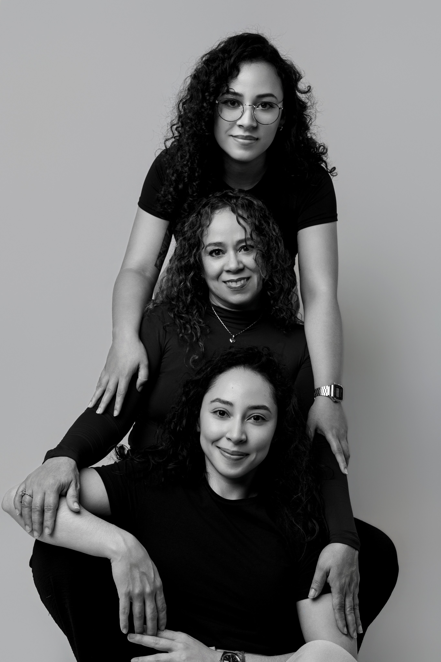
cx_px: 220
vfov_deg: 39.6
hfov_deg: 27.0
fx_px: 920
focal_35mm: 50
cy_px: 331
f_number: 9
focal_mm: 50
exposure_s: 1/125
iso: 640
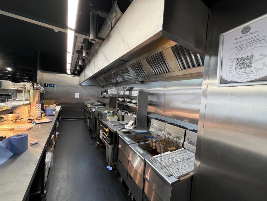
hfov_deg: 102.1
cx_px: 134
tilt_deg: -1.0
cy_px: 100
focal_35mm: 14
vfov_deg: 85.7
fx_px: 108
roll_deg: -4.4
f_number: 2.2
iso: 200
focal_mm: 2.22
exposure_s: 1/100
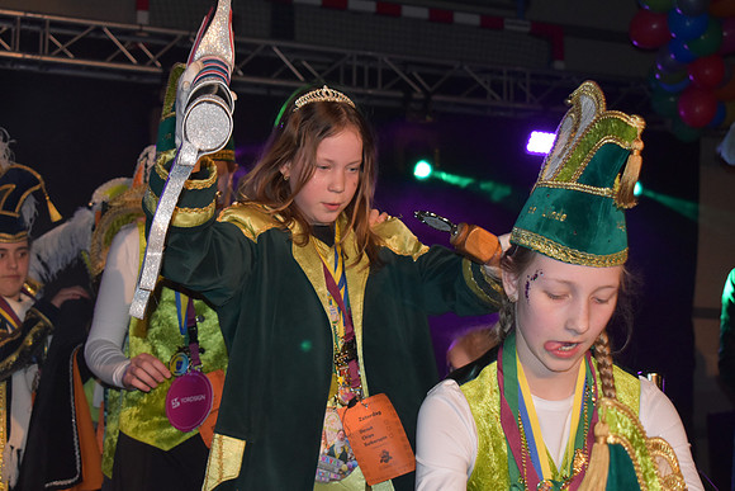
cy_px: 246
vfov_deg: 18.9
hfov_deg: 28.1
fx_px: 1470
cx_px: 368
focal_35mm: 72
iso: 1600
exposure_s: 1/100
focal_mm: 48
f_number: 5.3
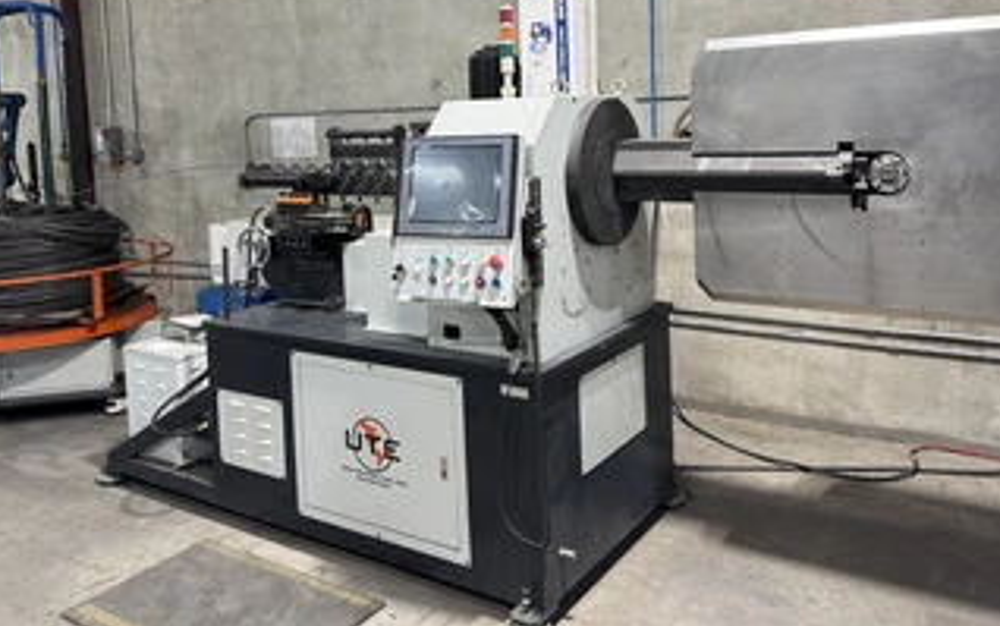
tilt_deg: -5.1
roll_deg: +2.6
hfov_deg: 59.6
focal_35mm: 32
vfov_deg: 38.6
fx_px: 872
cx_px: 472
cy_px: 173
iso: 160
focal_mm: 6.76
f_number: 1.78
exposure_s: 1/60
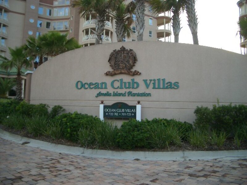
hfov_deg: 52.6
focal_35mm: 35
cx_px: 124
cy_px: 92
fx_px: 250
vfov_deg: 40.7
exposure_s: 1/100
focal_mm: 5.8
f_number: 2.6
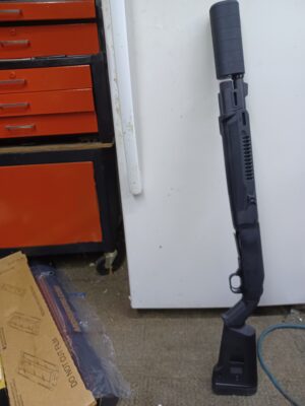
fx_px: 294
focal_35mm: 25
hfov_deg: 54.9
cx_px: 152
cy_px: 203
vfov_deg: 69.4
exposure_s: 1/24
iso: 640
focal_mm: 4.6
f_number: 1.8
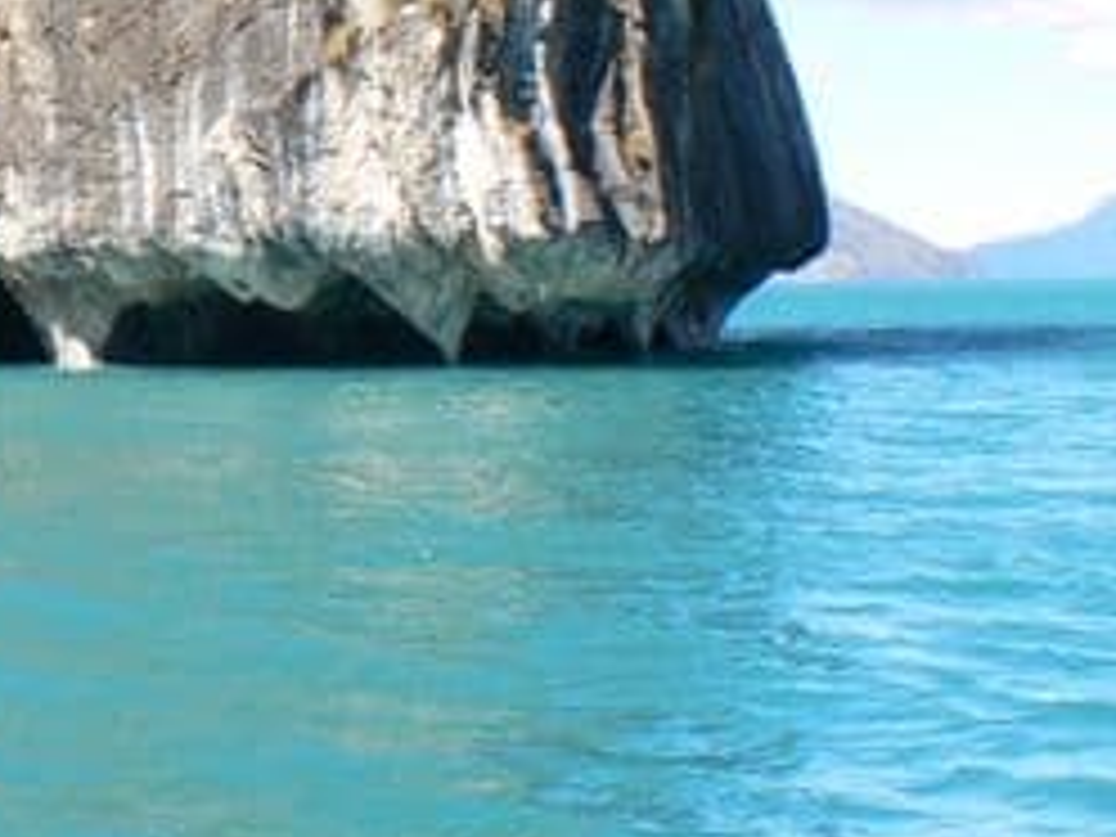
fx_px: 3643
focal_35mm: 113
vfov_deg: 12.8
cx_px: -644
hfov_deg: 15.8
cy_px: -171
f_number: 5.6
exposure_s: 1/160
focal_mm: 7.4
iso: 80
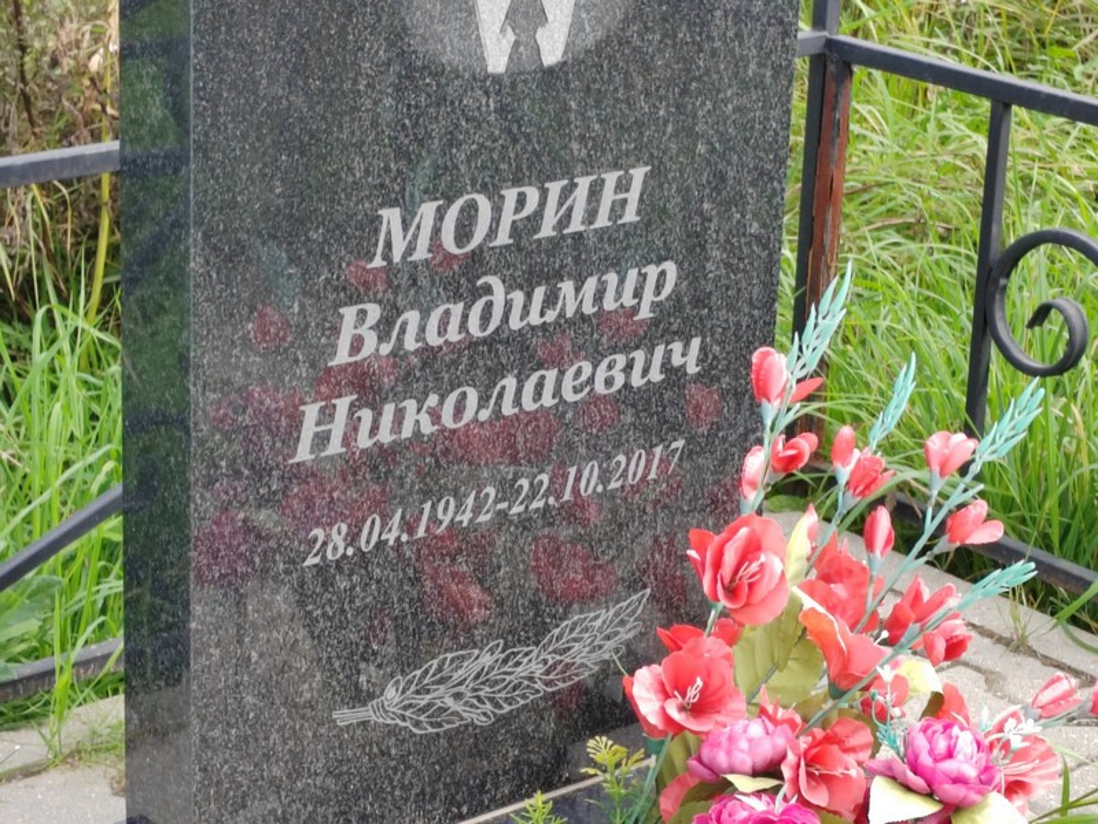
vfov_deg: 16.4
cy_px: 412
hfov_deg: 21.8
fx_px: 2855
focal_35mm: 90
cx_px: 549
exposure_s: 1/260
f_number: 1.9
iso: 100
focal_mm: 5.52
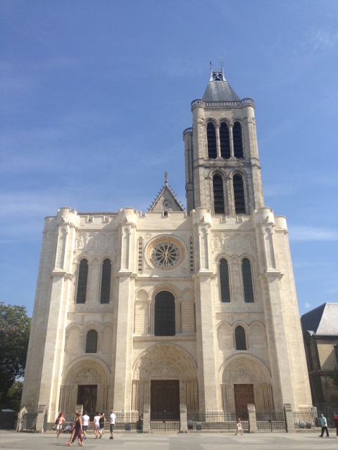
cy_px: 225
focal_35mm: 33
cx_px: 169
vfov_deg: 55.4
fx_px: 430
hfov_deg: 42.9
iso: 50
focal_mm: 4.13
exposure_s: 1/1808
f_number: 2.4
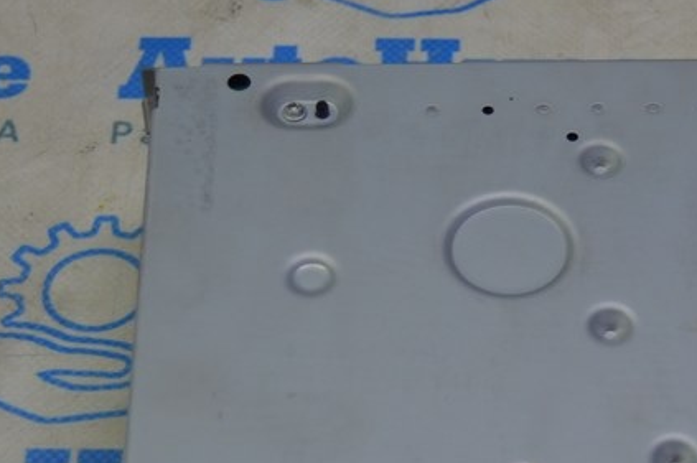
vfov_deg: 9.9
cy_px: 400
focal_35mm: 138
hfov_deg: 14.8
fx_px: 2669
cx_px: 600
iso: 400
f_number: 4.8
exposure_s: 1/100
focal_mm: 38
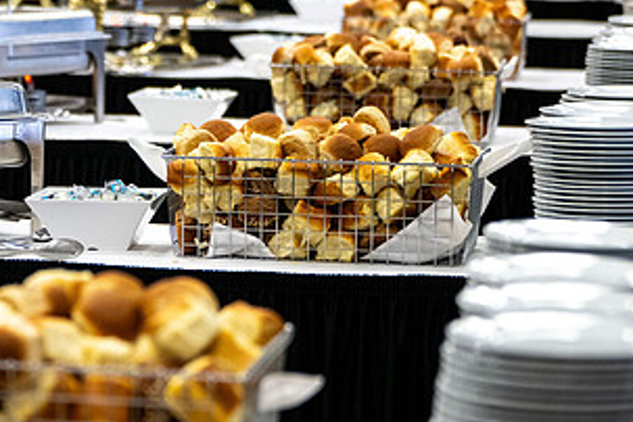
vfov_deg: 6.8
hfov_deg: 10.2
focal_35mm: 201
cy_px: 206
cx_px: 77
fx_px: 3534
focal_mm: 105
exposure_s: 1/250
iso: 2000
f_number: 2.8
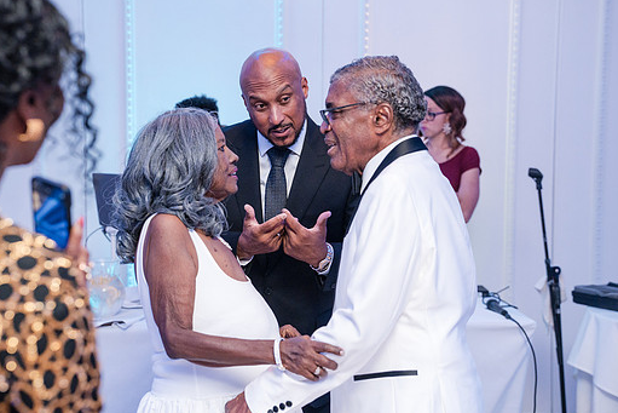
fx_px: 1305
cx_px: 295
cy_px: 209
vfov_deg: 18.0
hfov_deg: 26.6
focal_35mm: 76
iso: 3200
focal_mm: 67
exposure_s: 1/250
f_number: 4
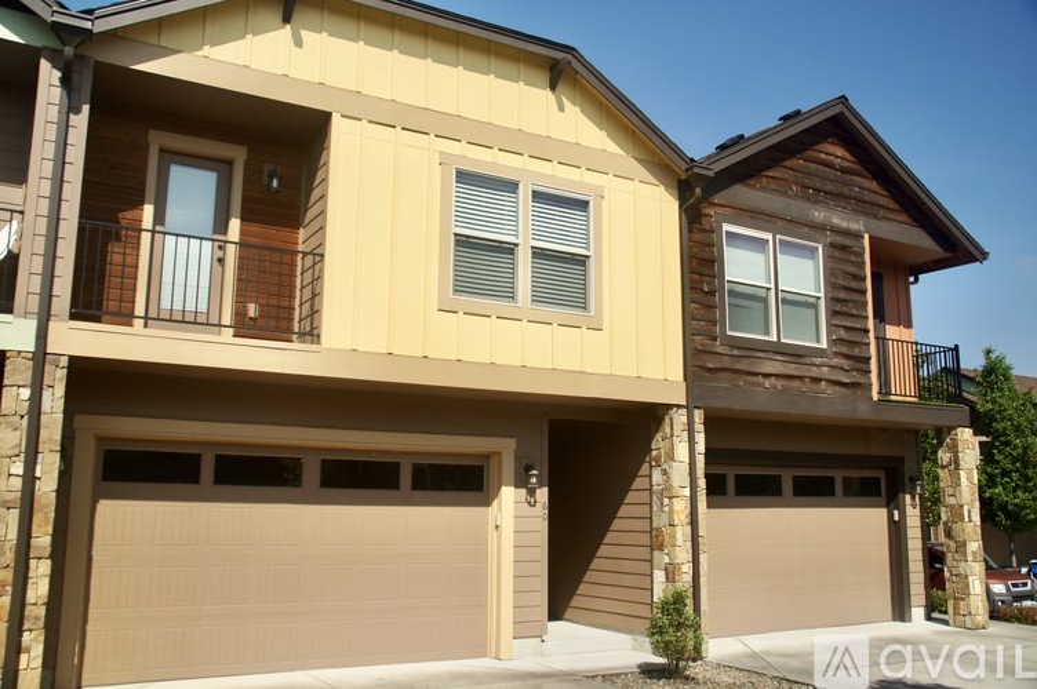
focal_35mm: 33
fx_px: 950
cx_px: 518
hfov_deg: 57.3
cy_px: 344
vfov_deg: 39.9
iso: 100
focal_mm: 22
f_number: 4.5
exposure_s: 1/640
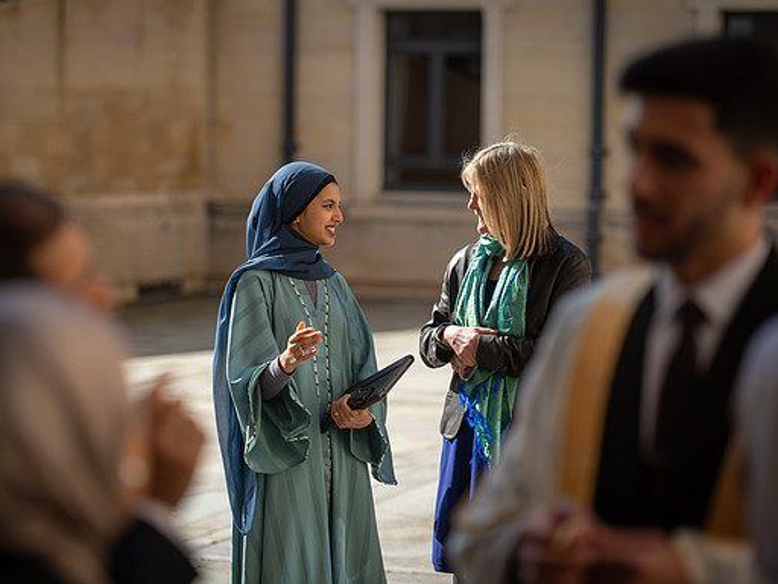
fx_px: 2989
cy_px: 291
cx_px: 340
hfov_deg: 14.8
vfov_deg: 11.1
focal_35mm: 133
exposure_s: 1/2000
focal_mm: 122
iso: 100
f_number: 2.8
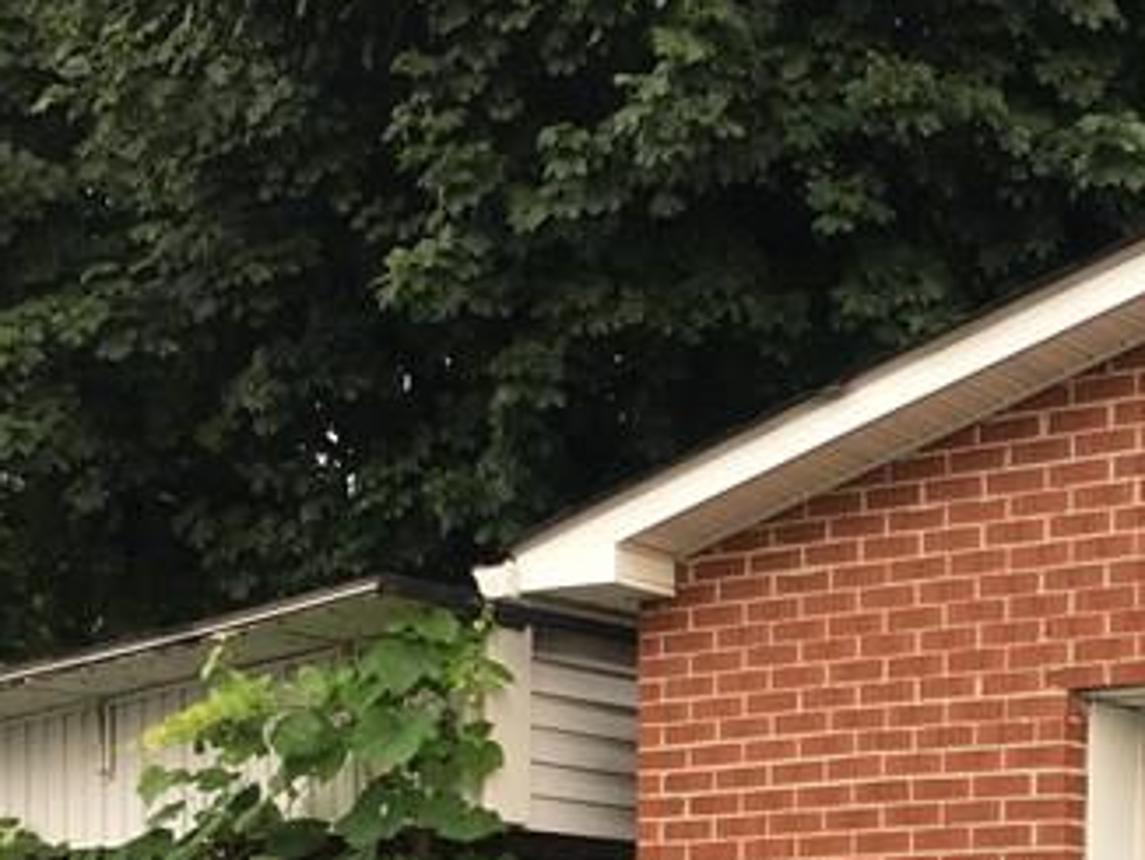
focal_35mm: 91
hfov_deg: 20.4
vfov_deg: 15.4
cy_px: 1137
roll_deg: -1.4
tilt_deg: +1.5
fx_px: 3012
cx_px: 1289
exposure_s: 1/120
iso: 32
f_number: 2.2
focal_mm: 4.15
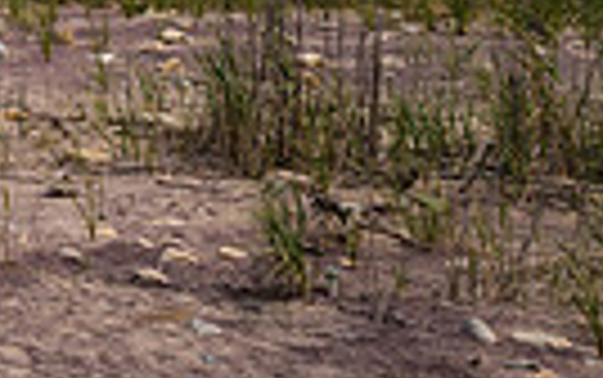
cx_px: -608
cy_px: -396
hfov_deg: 12.1
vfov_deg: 8.1
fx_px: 2533
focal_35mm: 154
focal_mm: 35
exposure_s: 1/1600
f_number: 5
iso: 125
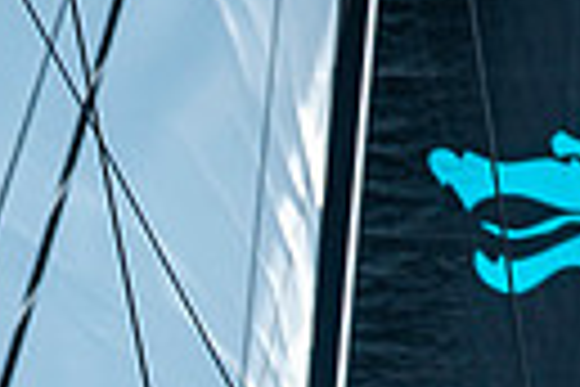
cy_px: 832
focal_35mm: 1354
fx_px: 21813
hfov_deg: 1.5
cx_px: -58
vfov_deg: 1.0
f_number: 5.6
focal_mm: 300
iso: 250
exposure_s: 1/1600
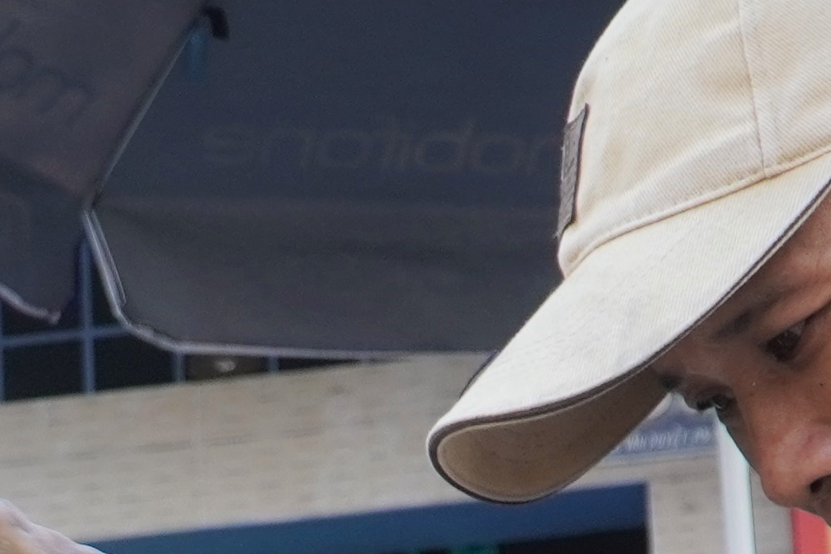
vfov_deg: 7.2
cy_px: 873
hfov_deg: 10.9
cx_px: 37
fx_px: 4316
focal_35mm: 187
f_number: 4.5
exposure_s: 1/400
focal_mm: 21
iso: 250
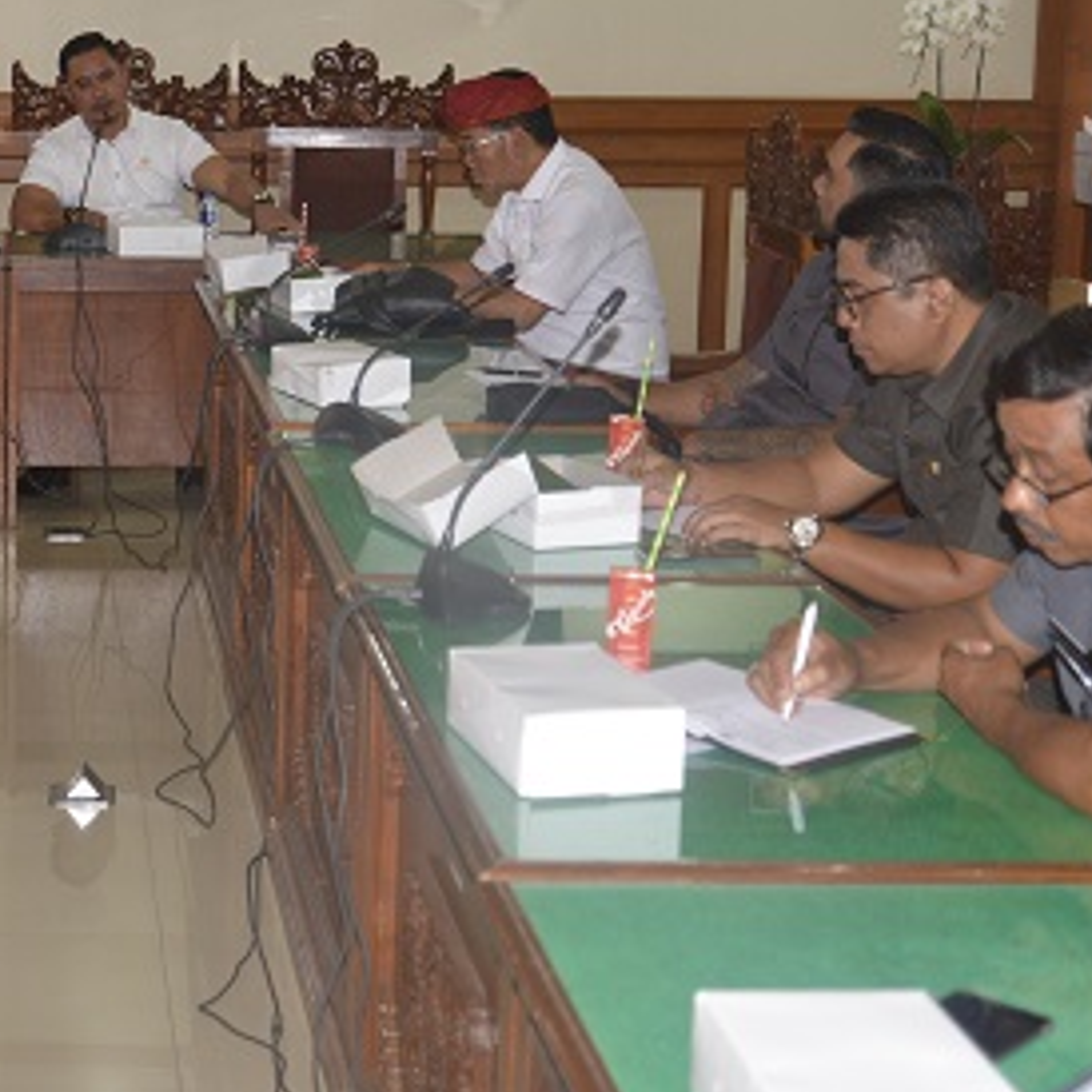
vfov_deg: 25.5
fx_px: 2391
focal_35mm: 67
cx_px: 26
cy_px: 327
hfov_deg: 24.6
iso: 800
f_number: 4
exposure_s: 1/60
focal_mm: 36
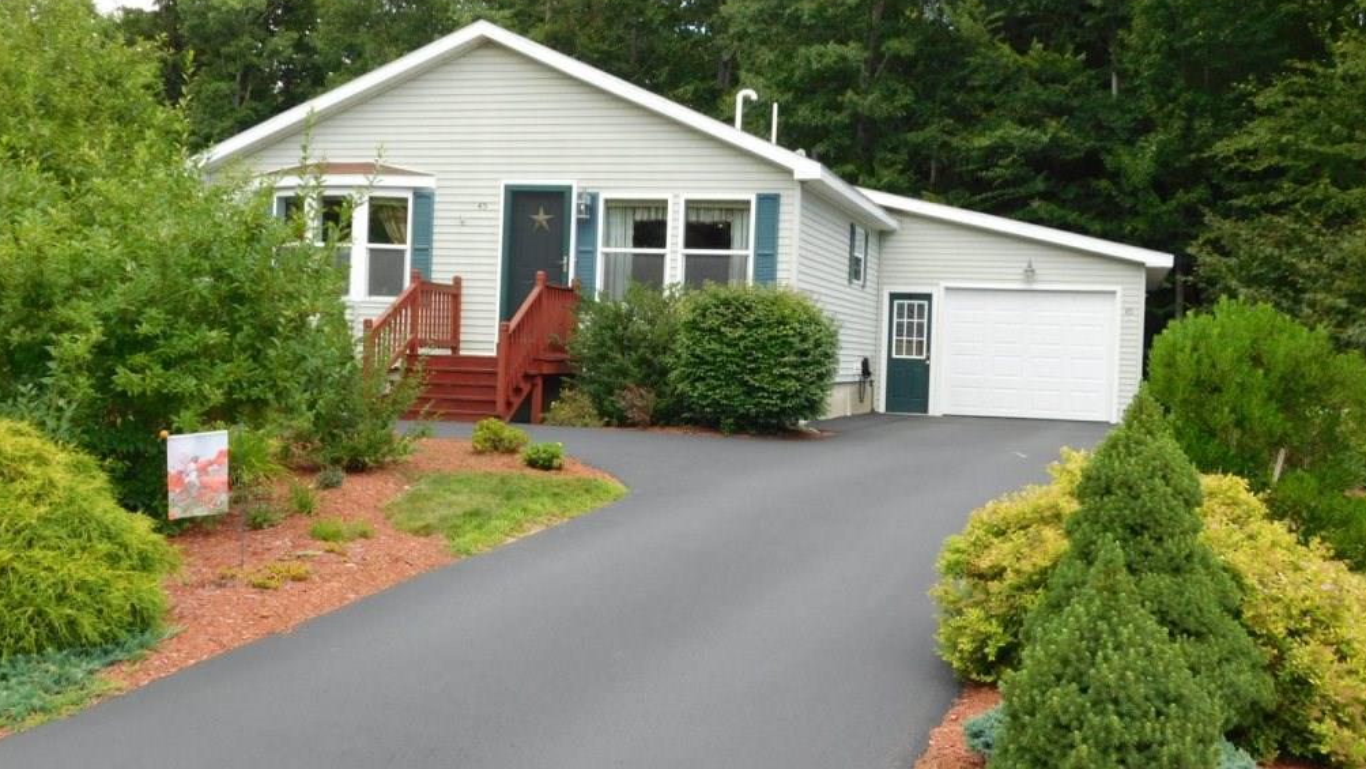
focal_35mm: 40
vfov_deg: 29.7
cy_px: 377
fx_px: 1449
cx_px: 690
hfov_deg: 50.5
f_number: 3.5
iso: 125
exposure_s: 1/320
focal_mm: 6.3
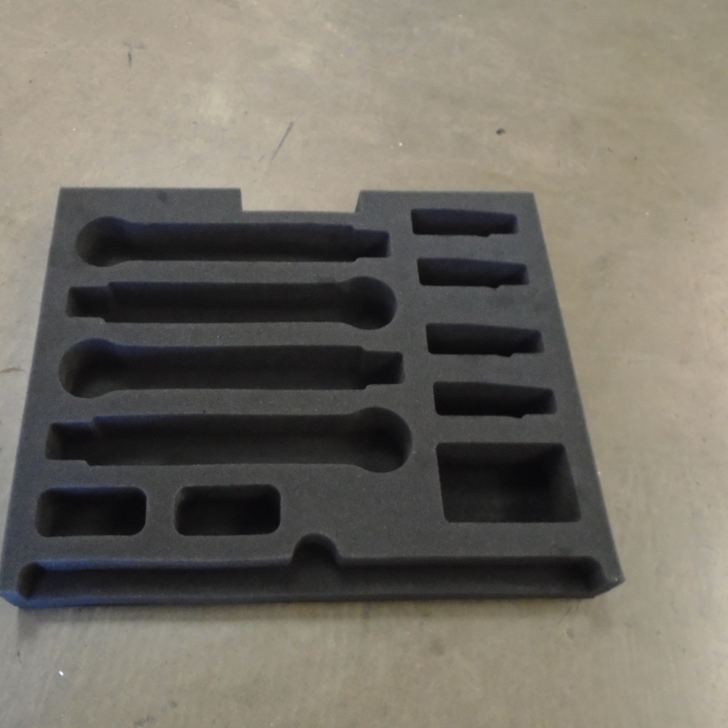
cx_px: 292
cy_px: 365
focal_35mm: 31
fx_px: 738
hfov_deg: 52.2
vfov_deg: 52.5
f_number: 3.2
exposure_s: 1/25
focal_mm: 4.6
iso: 400
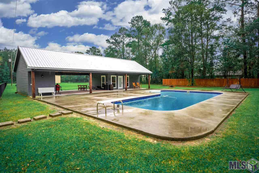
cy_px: 86
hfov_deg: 84.0
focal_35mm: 20
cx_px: 130
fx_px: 144
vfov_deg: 61.9
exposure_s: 1/3200
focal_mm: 20
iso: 125
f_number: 1.8
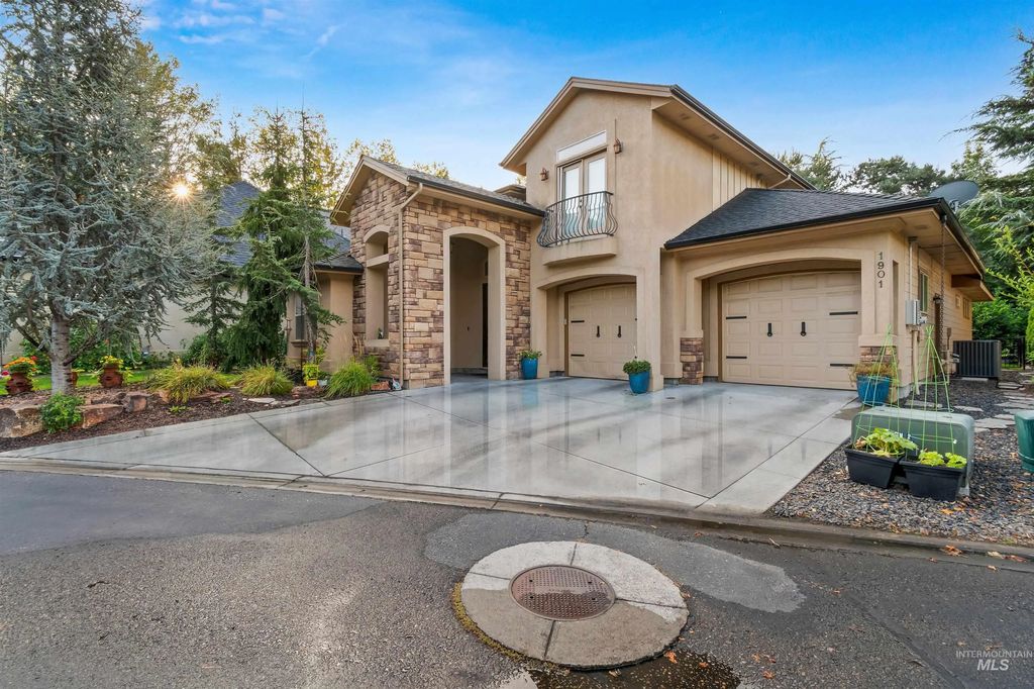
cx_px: 517
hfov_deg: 100.4
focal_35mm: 15
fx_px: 431
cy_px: 344
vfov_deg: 77.3
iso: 320
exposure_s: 1/10
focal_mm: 10
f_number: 11
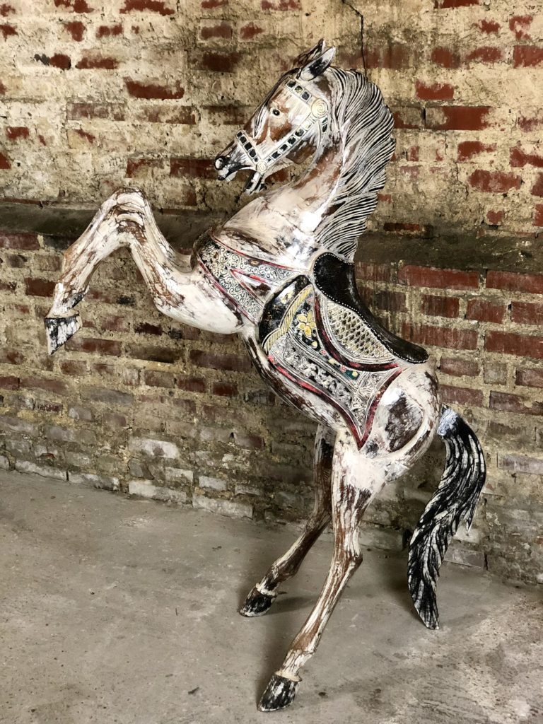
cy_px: 362
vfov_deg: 36.8
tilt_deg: -17.8
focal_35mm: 52
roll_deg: +1.3
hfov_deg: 28.0
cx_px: 272
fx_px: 1088
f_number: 2.4
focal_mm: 6
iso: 125
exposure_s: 1/25
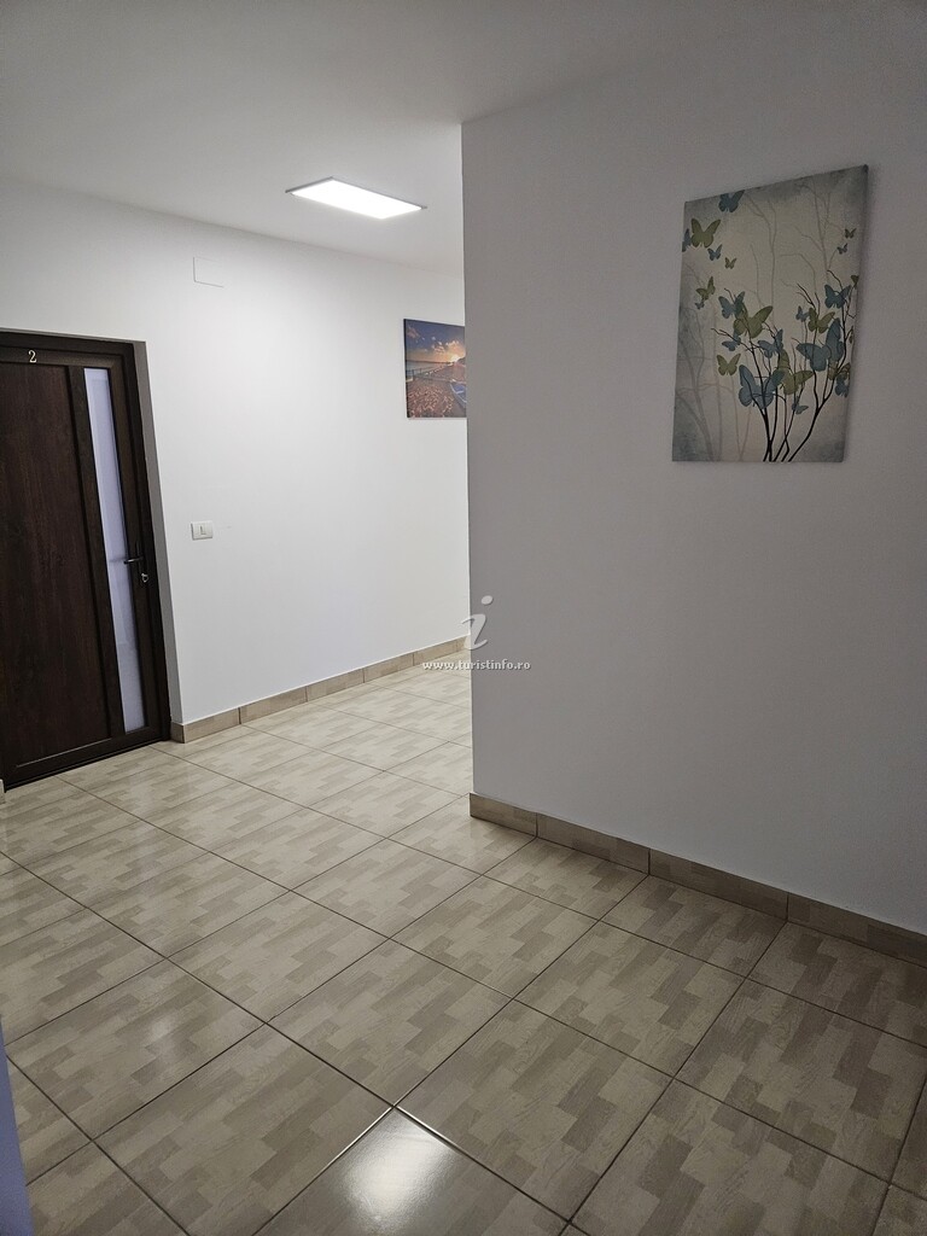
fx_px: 821
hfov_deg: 58.9
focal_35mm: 23
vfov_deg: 73.9
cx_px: 464
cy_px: 618
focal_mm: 5.4
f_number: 1.8
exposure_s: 1/200
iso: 800
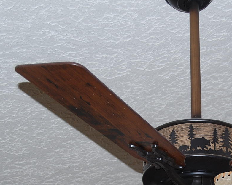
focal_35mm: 122
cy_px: 173
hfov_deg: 15.6
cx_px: 196
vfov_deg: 12.5
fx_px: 838
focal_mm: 35
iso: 200
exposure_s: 1/60
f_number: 4.8
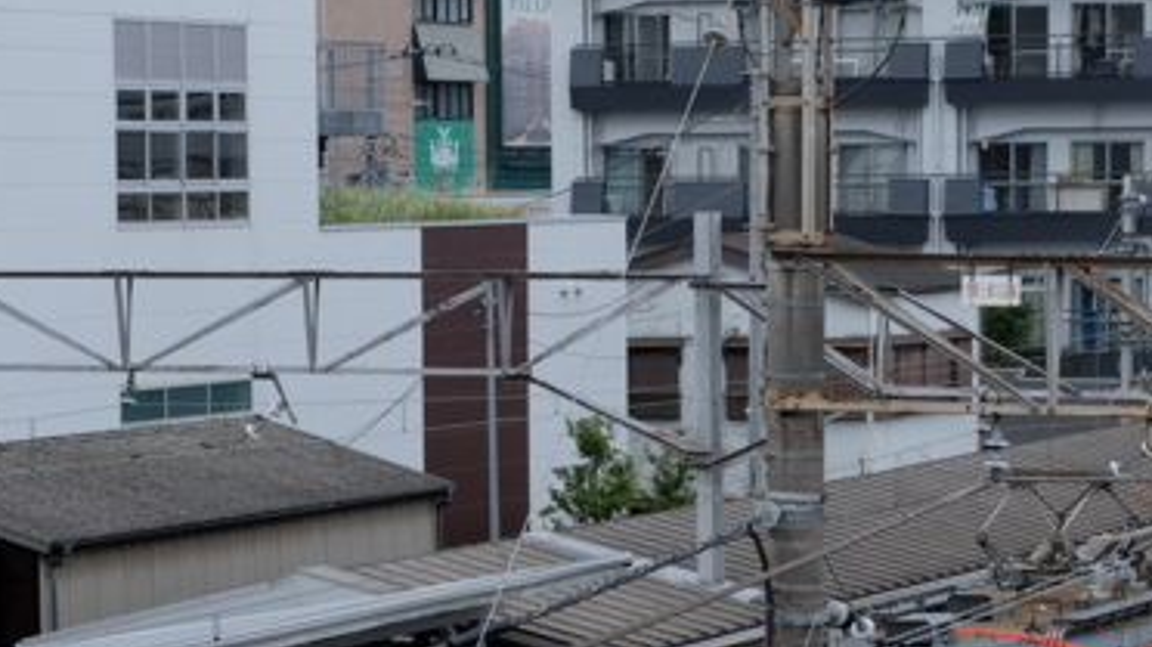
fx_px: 4489
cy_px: 794
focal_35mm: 147
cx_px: 576
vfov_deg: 8.2
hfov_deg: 14.6
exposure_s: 1/420
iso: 200
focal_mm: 34.2
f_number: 5.6
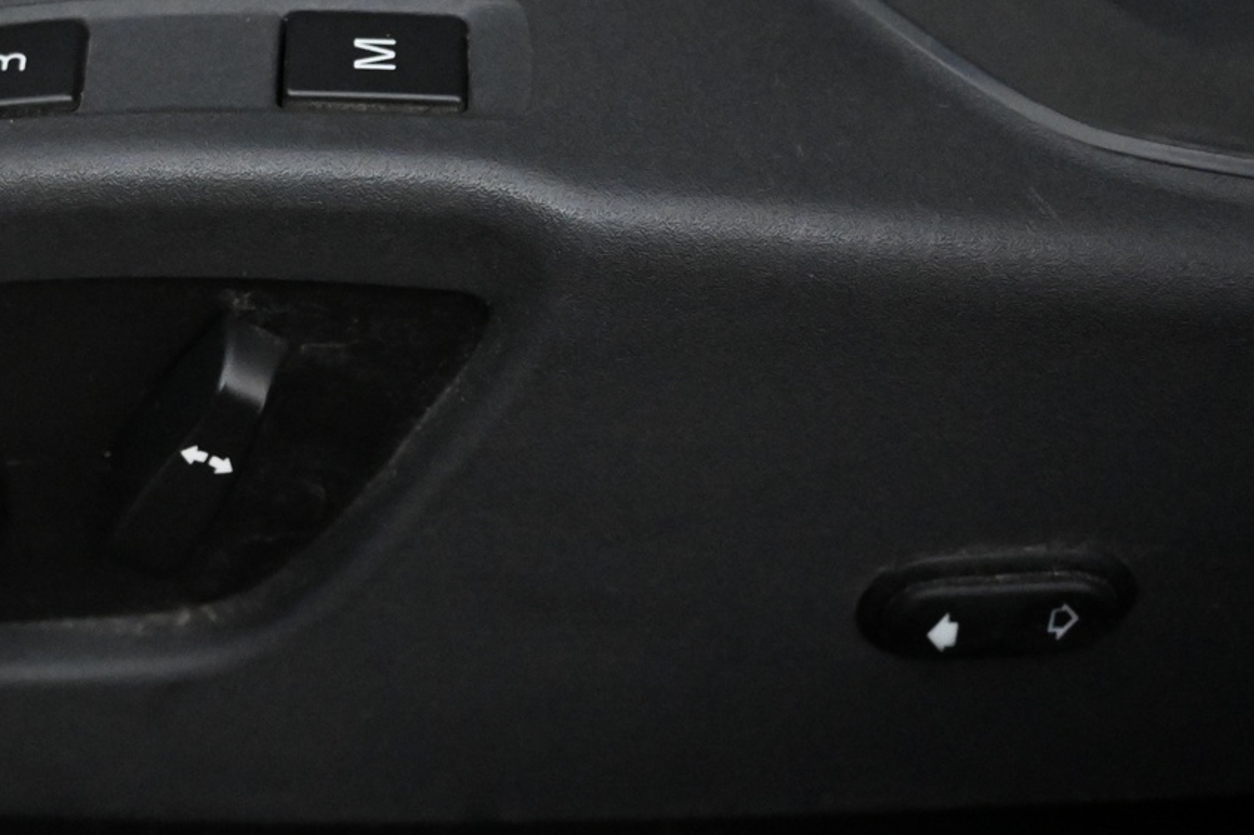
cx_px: 154
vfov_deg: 19.3
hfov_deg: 27.7
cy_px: 352
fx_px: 2453
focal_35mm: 70
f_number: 4.2
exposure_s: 1/40
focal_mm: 24.5
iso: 7200
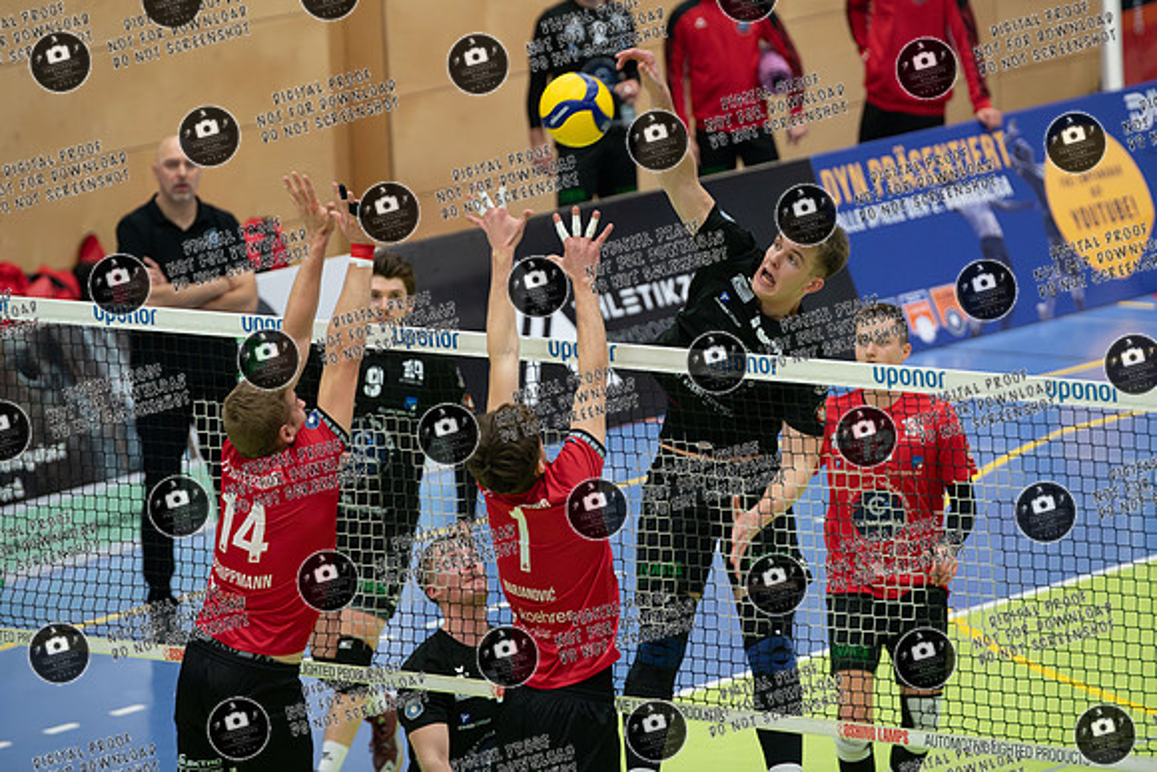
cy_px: 227
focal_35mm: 261
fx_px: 8401
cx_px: 632
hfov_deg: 7.9
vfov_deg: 5.3
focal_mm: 185
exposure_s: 1/1250
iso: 3200
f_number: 3.2
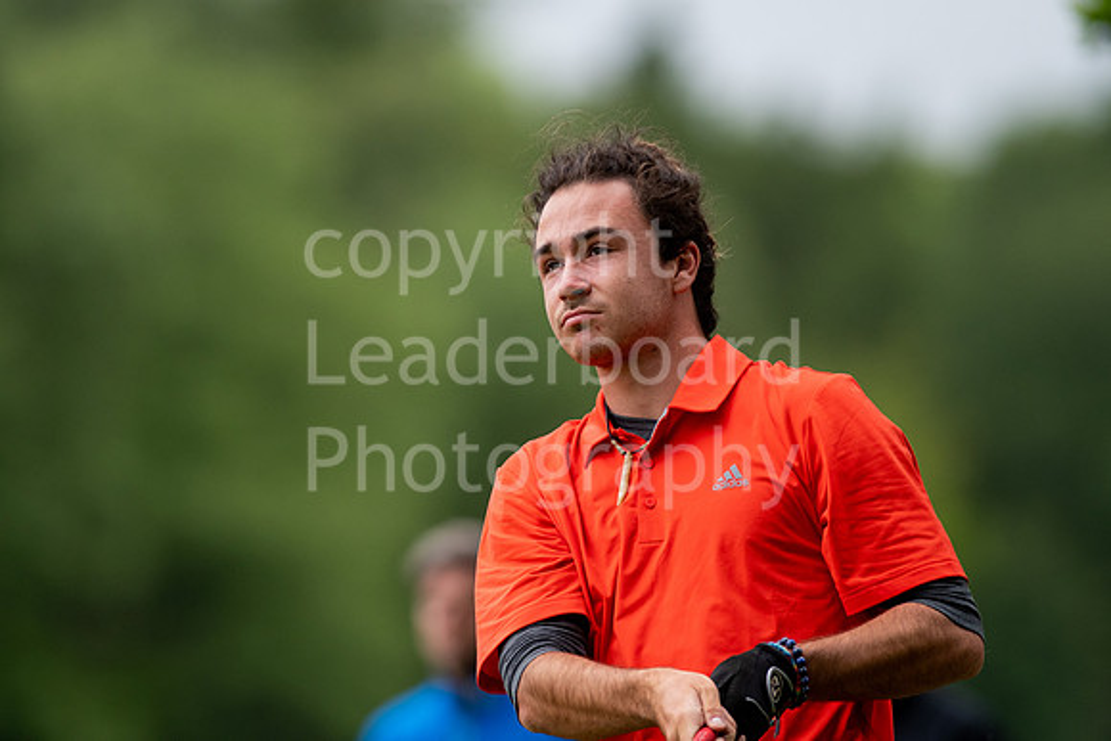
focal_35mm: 450
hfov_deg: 4.6
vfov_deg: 3.1
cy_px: 370
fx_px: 13890
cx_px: 556
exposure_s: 1/2000
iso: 1000
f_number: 4
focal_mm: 300
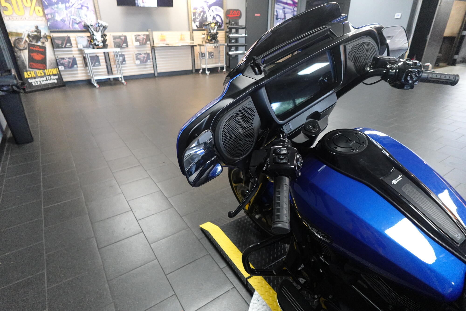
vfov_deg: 61.9
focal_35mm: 20
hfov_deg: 84.0
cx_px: 233
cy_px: 156
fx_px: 259
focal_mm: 7.6
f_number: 2
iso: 2000
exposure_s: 1/200
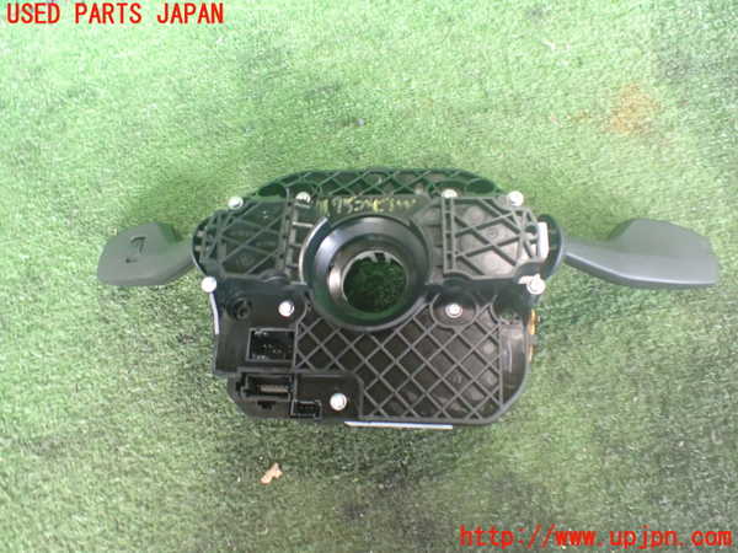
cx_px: 369
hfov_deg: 60.0
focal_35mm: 30
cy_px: 276
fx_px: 640
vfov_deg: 46.8
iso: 800
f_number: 2.3
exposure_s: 1/50
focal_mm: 5.4
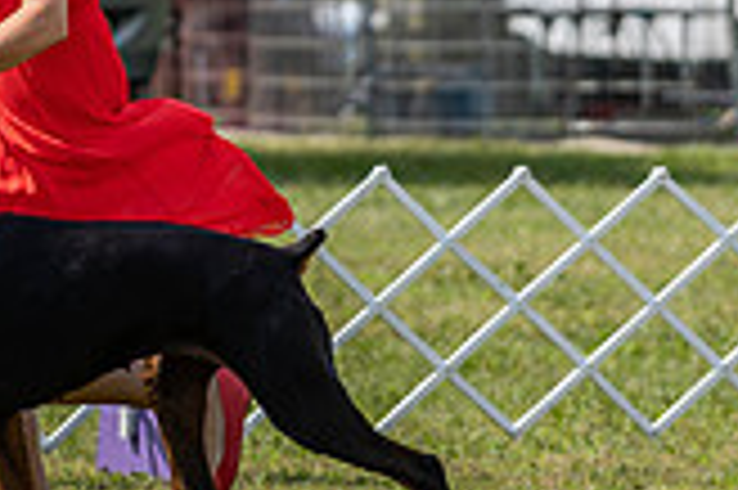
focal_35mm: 594
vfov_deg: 2.3
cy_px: -151
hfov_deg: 3.5
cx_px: -14
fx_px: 12165
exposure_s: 1/1250
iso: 200
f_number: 4
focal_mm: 168
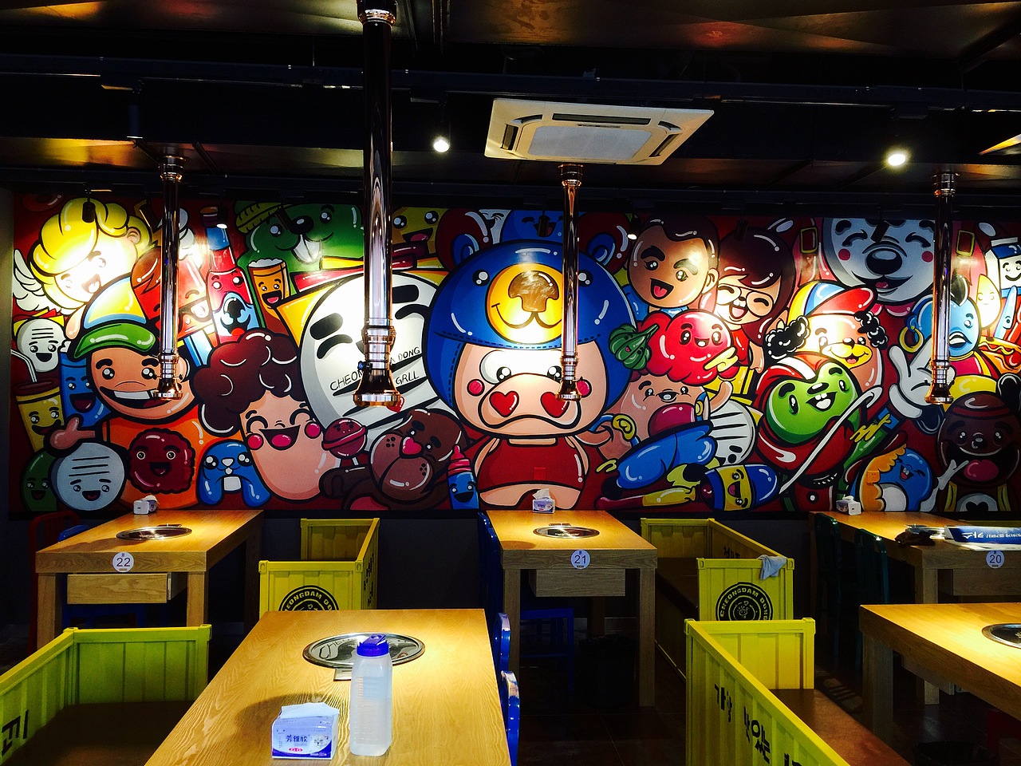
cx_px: 510
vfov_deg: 48.2
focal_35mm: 29
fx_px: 855
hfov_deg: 61.7
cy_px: 383
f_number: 2.2
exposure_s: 1/17
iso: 50
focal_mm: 4.15
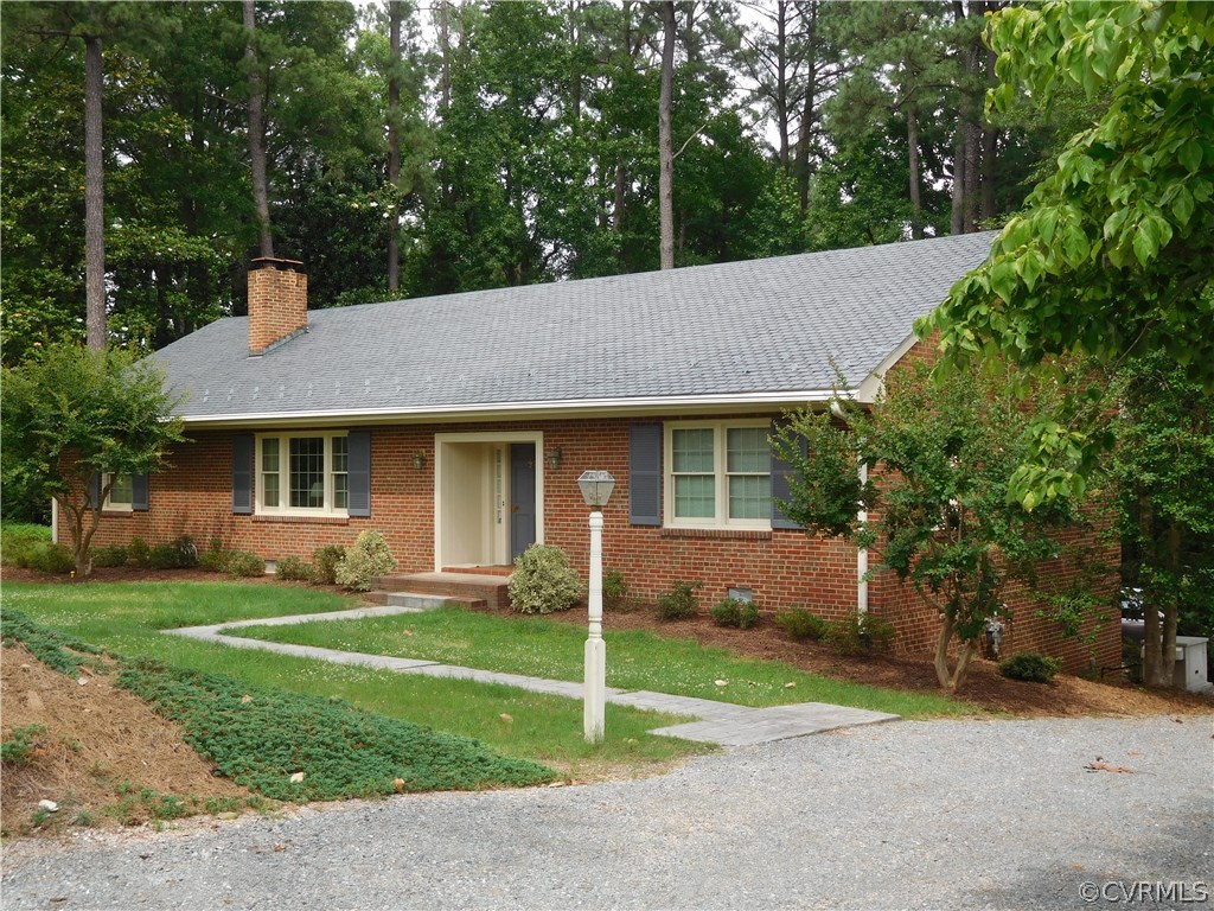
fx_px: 1403
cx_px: 607
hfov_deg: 46.8
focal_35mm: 40
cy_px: 456
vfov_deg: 36.0
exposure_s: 1/320
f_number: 3.9
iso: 125
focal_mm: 7.1
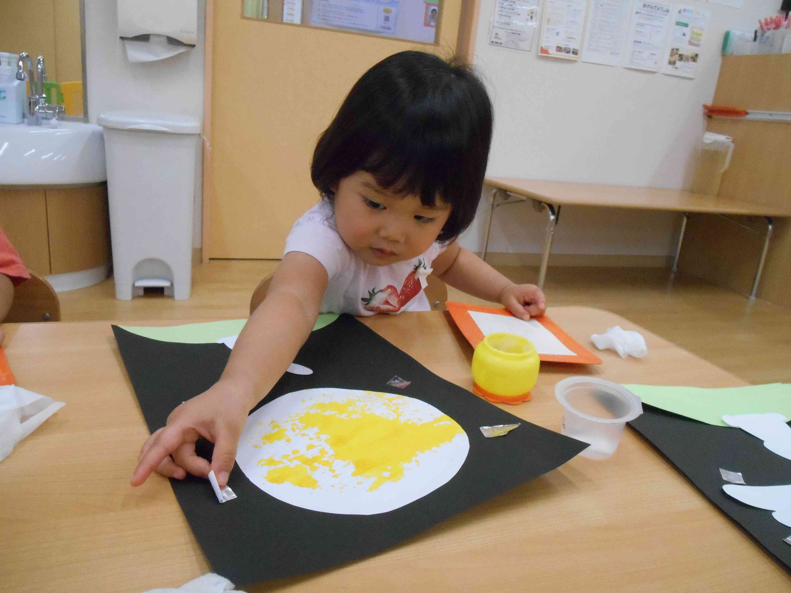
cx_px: 396
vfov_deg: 53.1
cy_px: 296
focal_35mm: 26
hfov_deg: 67.3
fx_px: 594
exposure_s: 1/160
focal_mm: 4.7
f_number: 3.4
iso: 800
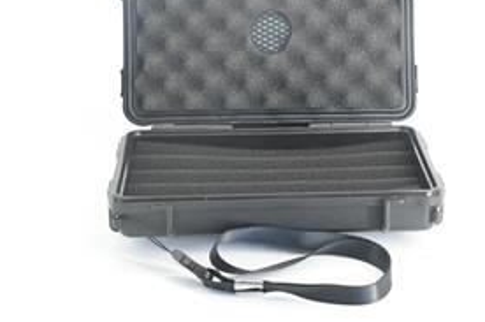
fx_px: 1170
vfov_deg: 15.6
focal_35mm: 87
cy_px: 102
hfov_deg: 23.4
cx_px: 278
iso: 3200
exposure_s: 1/80
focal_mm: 60
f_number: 16
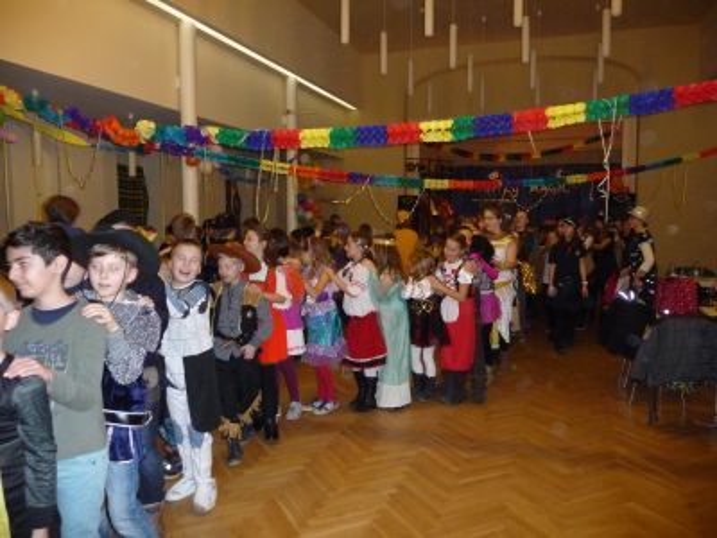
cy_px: 269
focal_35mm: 28
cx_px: 358
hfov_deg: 63.4
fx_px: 580
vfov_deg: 49.7
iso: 640
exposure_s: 1/30
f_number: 3.3
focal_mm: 4.7
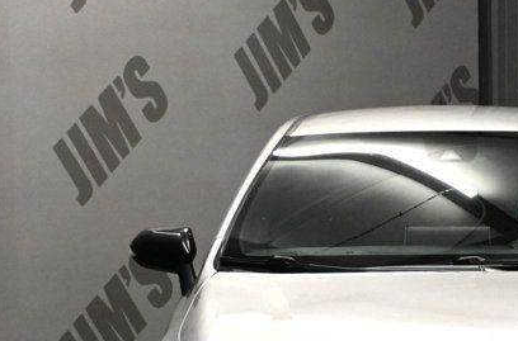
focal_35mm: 119
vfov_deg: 11.4
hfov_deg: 17.1
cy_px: 333
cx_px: 463
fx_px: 1701
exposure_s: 1/125
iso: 2800
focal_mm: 31.5
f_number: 5
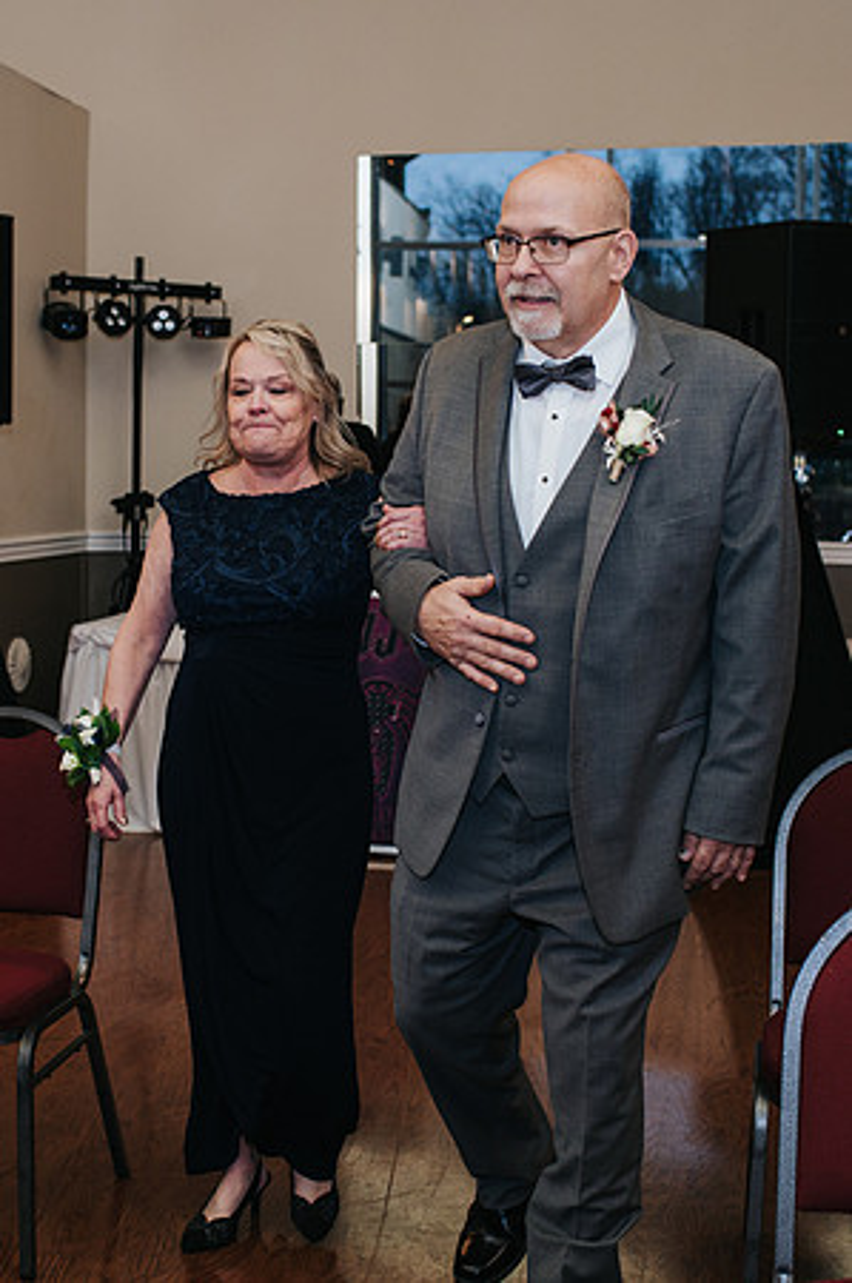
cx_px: 276
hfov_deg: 25.2
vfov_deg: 37.4
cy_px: 645
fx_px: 1895
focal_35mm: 53
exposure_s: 1/200
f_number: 3.2
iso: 800
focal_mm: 35
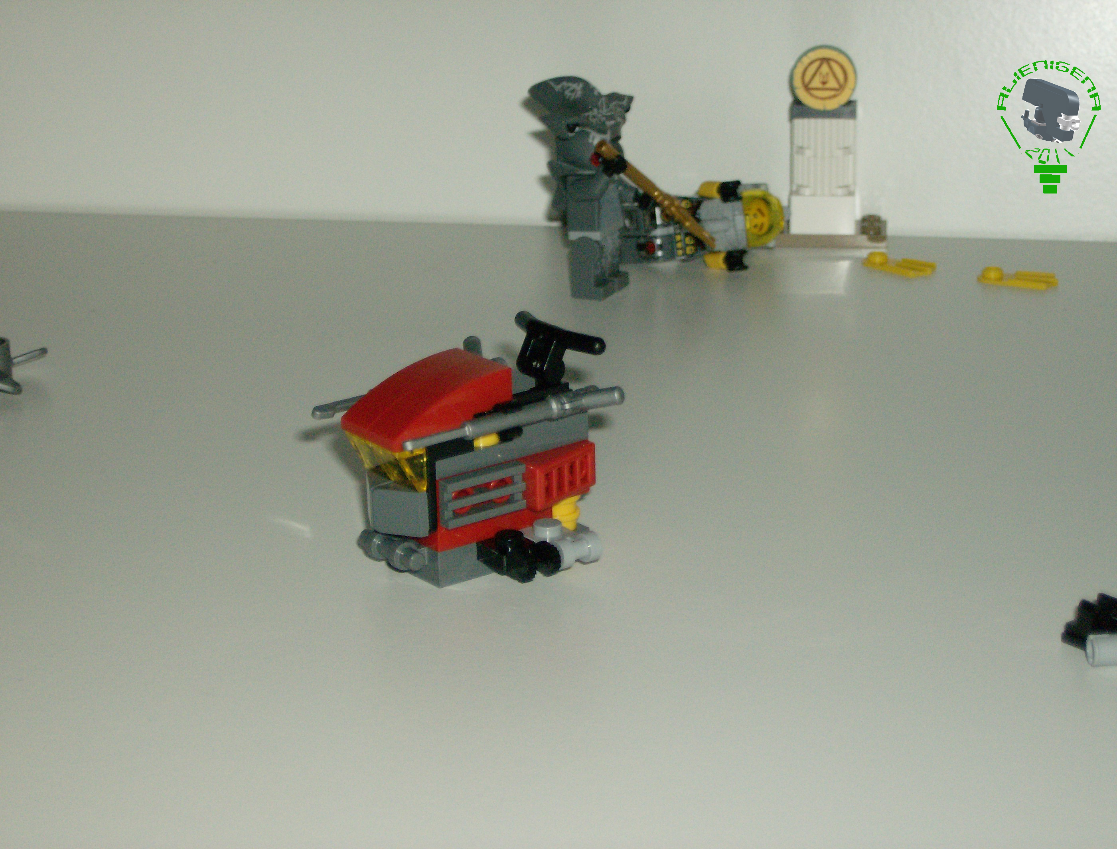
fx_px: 2756
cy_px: 424
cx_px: 558
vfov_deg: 17.5
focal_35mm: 85
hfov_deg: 22.9
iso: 200
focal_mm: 14.1
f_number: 4.2
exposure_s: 1/101
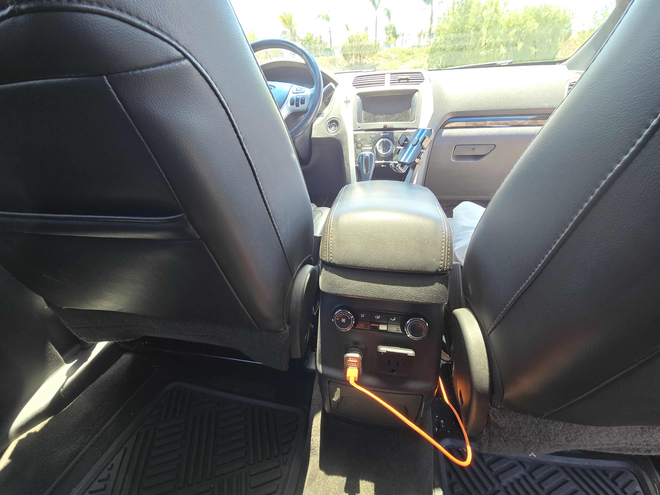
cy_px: 248
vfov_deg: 89.9
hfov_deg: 106.2
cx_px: 330
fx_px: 248
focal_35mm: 13
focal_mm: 2.2
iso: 125
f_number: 2.2
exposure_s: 1/60
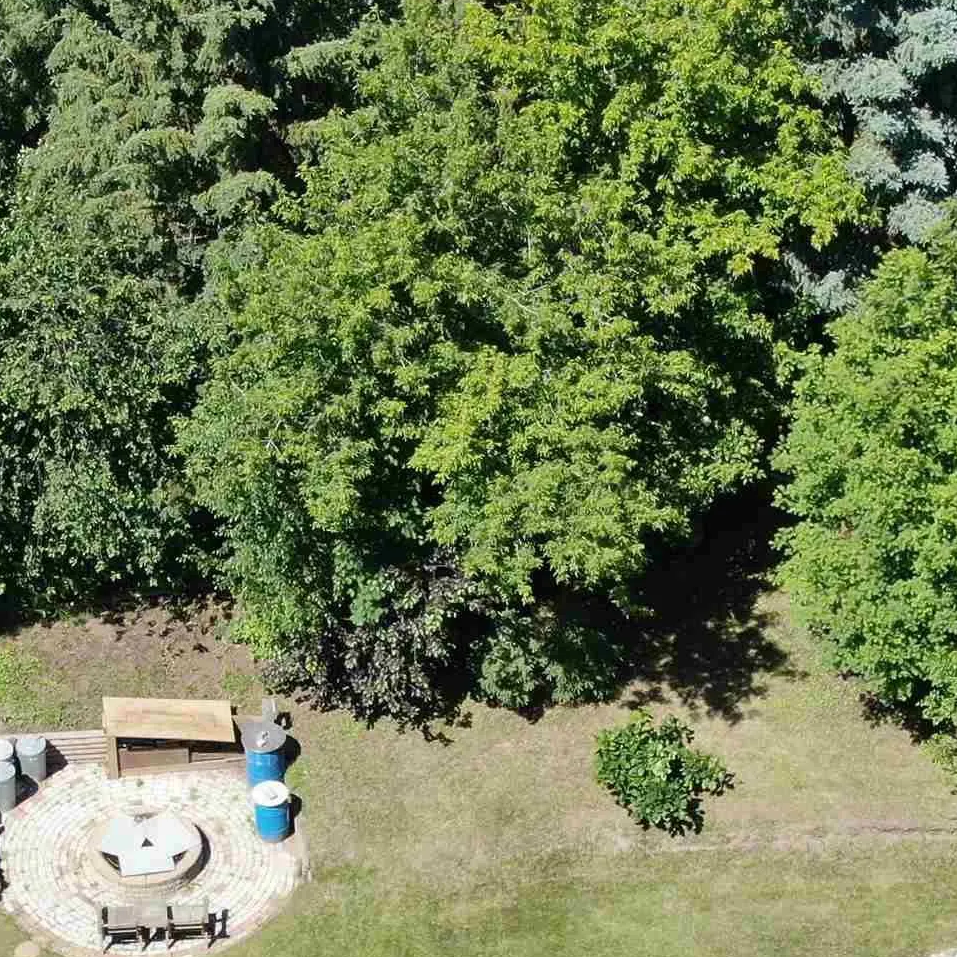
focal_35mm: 122
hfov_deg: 14.3
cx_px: 278
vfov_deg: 14.2
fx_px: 3816
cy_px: 819
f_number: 3.6
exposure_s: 1/500
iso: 100
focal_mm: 7.55
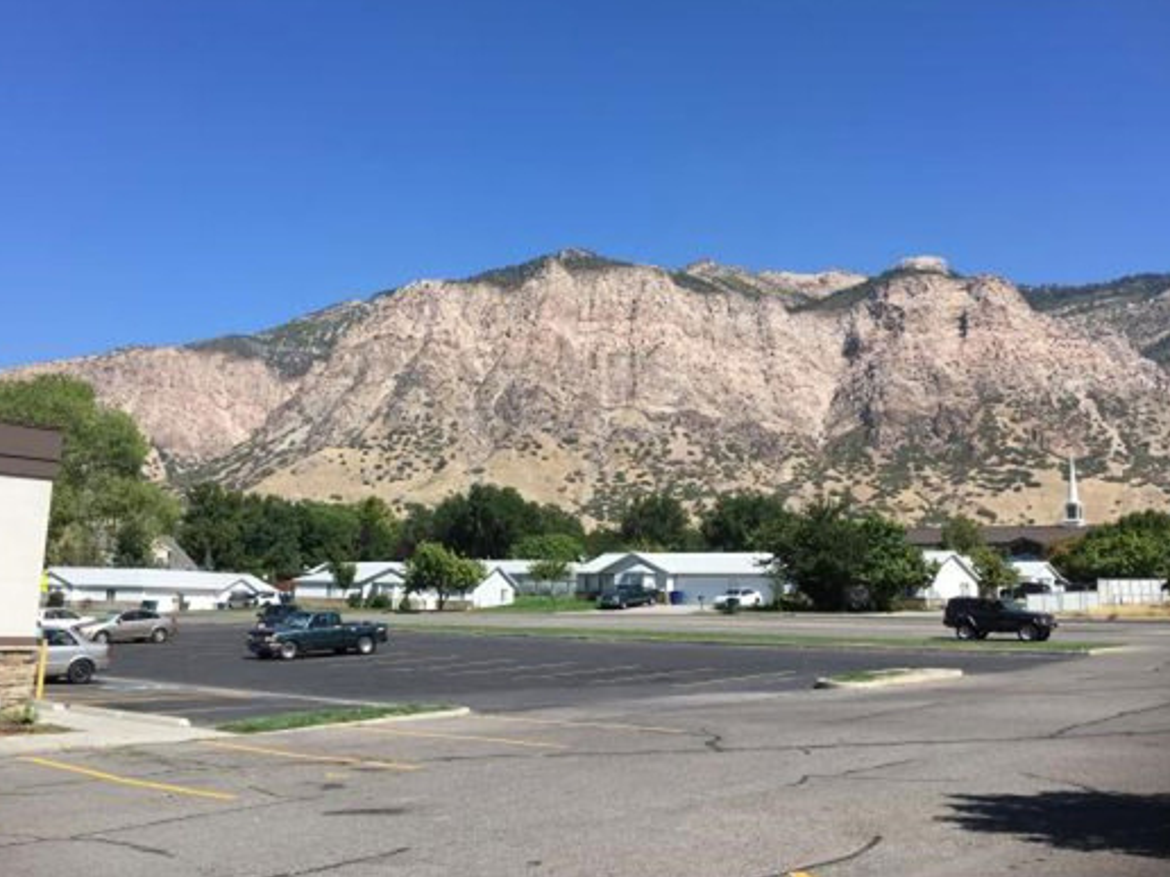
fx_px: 1217
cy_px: 374
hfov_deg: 51.4
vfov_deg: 39.6
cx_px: 578
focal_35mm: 36
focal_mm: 4.15
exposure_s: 1/1374
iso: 25
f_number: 2.2
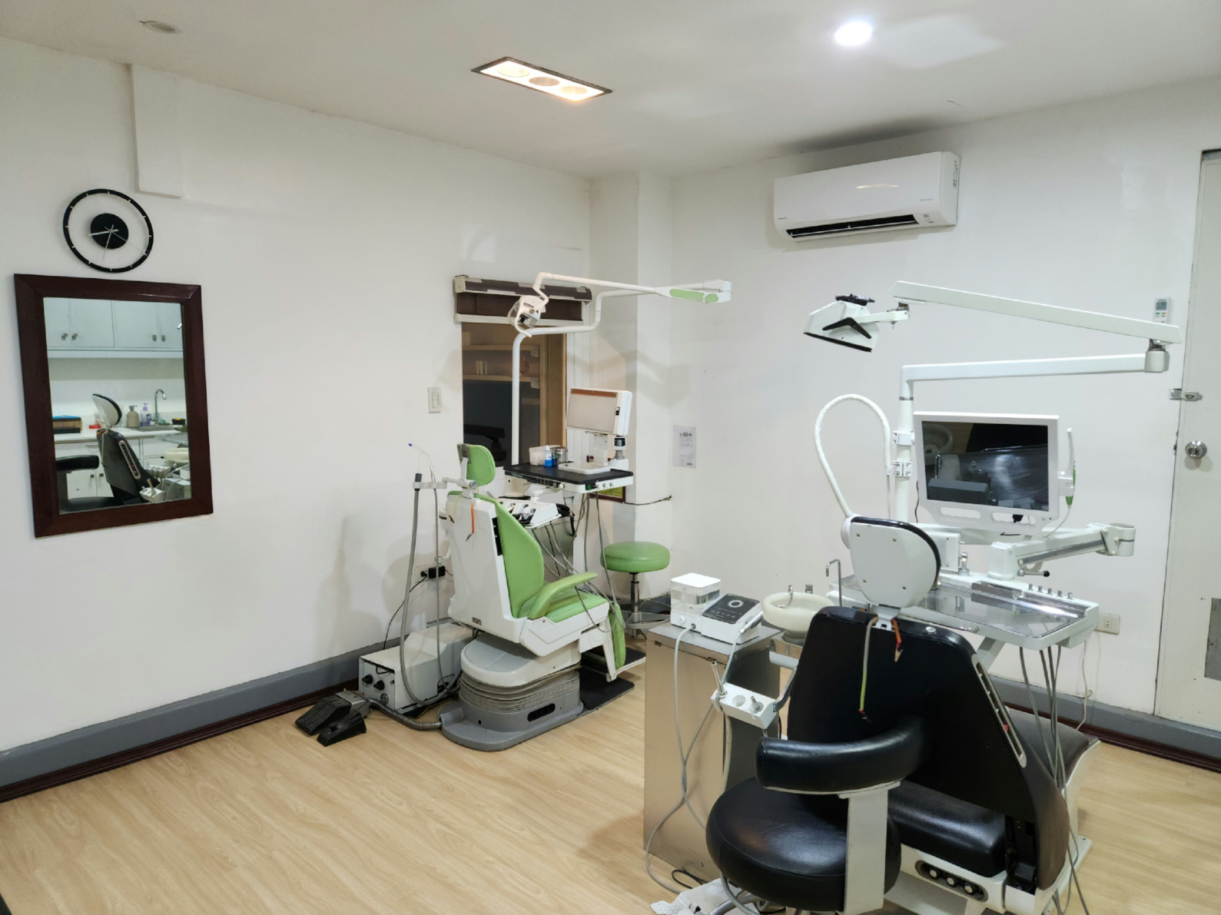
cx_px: 610
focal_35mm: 23
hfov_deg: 73.9
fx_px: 811
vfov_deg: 58.9
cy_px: 458
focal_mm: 5.4
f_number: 1.8
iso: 250
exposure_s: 1/60.2
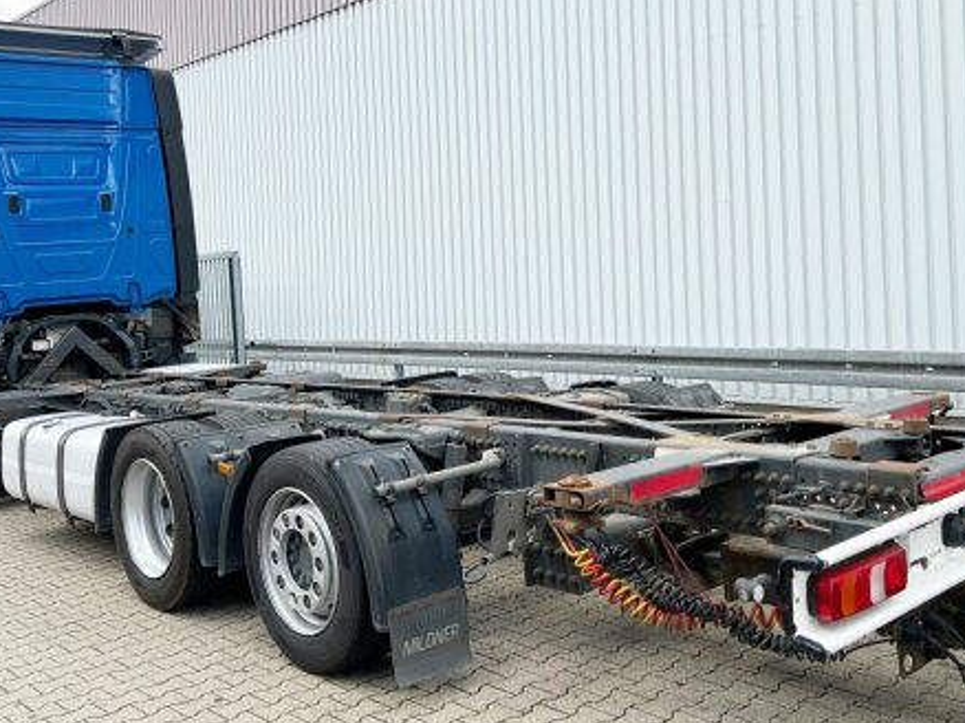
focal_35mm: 38
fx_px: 1059
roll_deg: +2.5
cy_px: 273
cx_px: 467
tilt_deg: +0.3
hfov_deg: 49.0
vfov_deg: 37.5
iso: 50
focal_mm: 5.7
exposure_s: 1/2513
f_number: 1.5
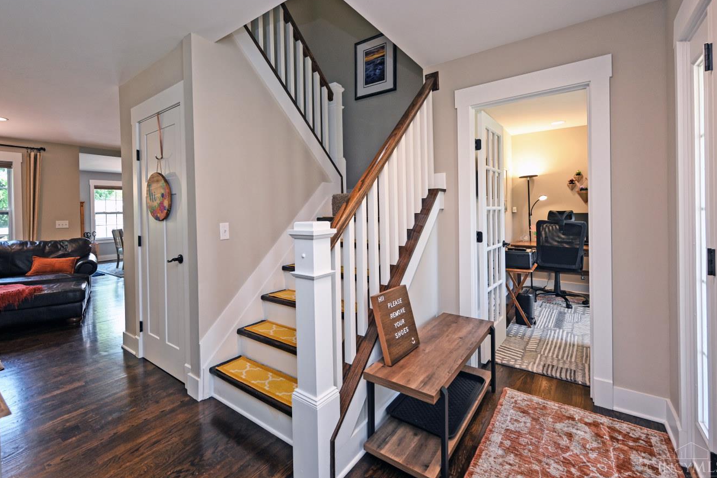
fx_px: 319
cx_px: 321
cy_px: 213
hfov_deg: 96.4
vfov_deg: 73.5
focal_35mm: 16
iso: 280
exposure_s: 1/60
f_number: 4
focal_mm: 14
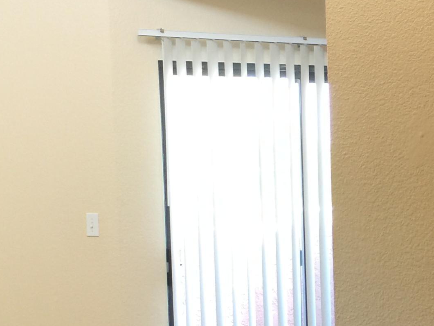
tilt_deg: -4.5
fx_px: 1028
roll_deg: +0.8
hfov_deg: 22.6
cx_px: 466
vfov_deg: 17.9
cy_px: 246
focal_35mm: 82
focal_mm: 4.15
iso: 40
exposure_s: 1/30
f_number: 2.2
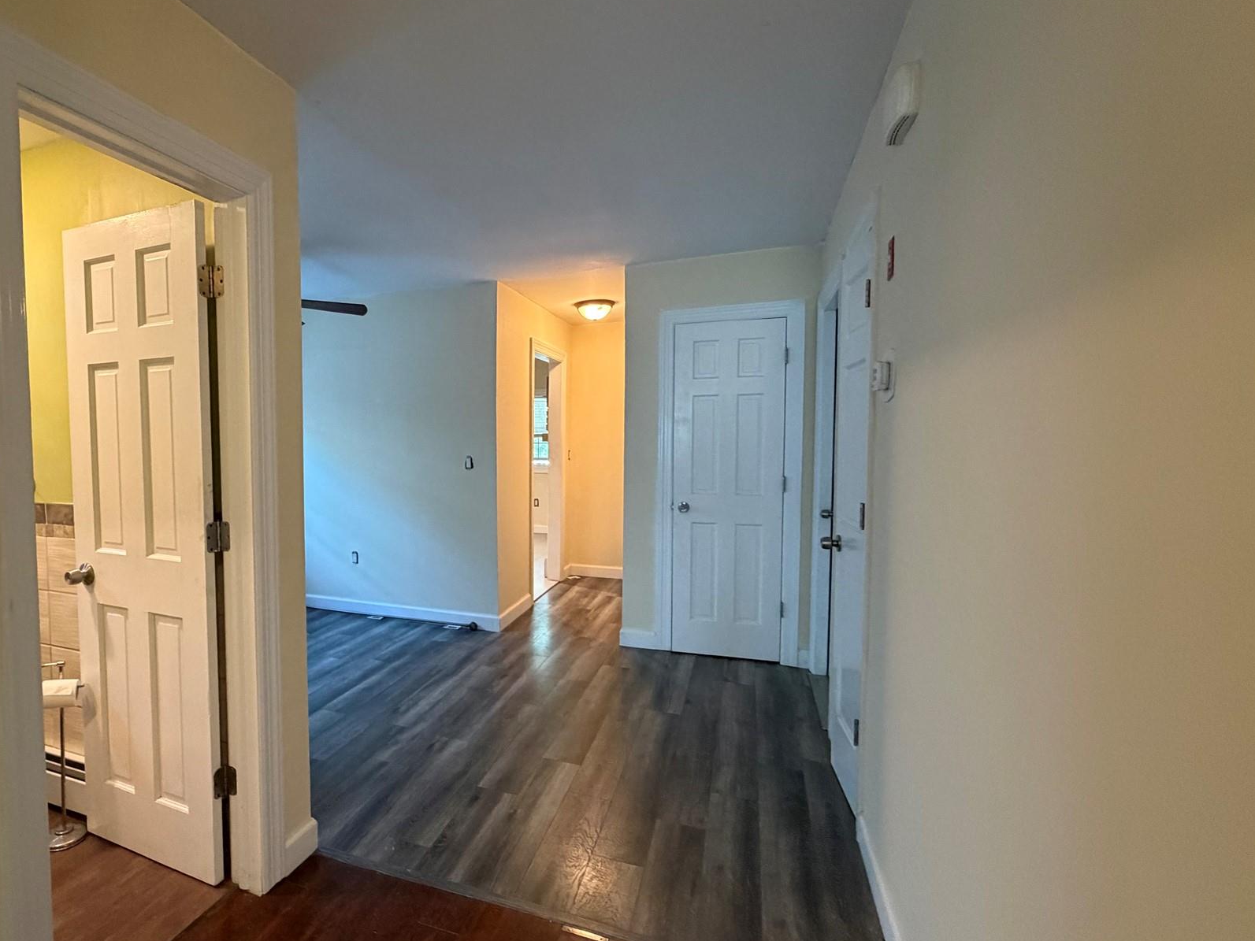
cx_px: 472
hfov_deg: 86.1
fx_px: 653
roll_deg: +0.2
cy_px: 467
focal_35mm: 18
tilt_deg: -1.7
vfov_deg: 71.6
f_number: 2.2
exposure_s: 1/60
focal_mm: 2.22
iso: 500
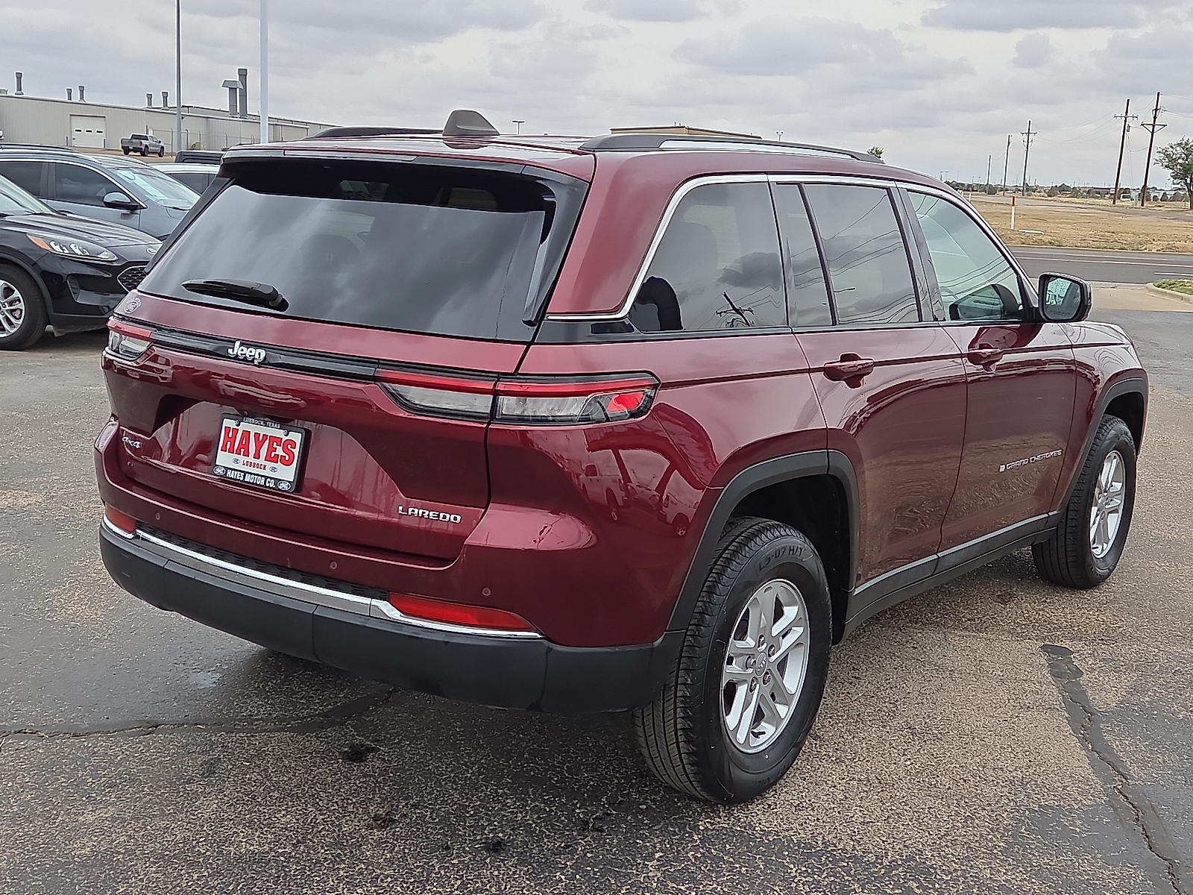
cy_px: 448
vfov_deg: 36.0
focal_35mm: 40
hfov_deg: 46.8
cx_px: 596
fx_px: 1379
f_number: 1.8
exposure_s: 1/500
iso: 25
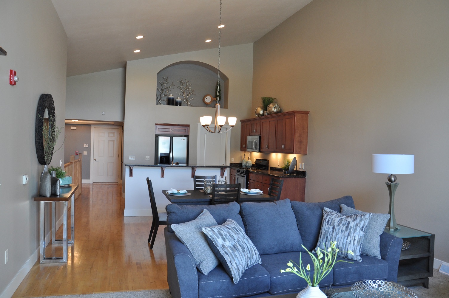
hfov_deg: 67.4
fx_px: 336
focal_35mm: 27
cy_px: 149
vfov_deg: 47.8
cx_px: 224
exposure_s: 1/30
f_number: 5.6
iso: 400
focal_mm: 18
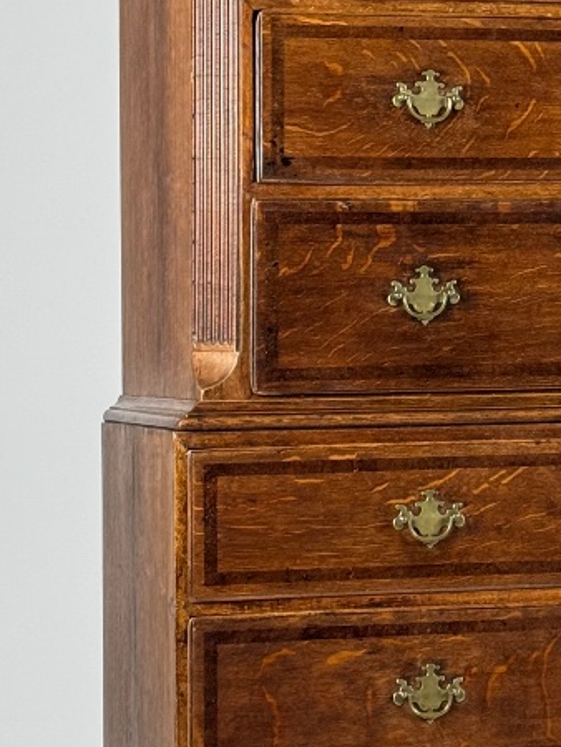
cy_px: 310
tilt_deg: +1.5
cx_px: 493
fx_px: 2763
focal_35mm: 128
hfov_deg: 11.5
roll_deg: -0.3
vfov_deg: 15.4
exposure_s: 1/50
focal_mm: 6.76
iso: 250
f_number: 1.78
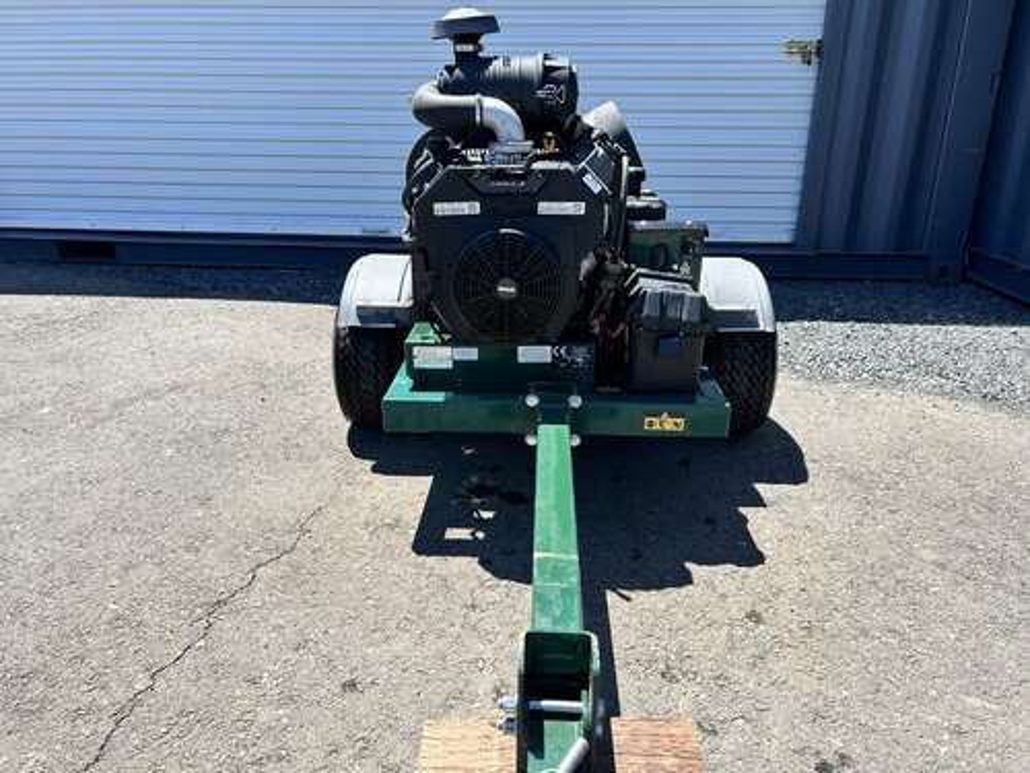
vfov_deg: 53.1
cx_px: 515
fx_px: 774
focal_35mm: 26
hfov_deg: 67.3
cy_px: 386
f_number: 1.5
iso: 50
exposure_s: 1/2045
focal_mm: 5.7
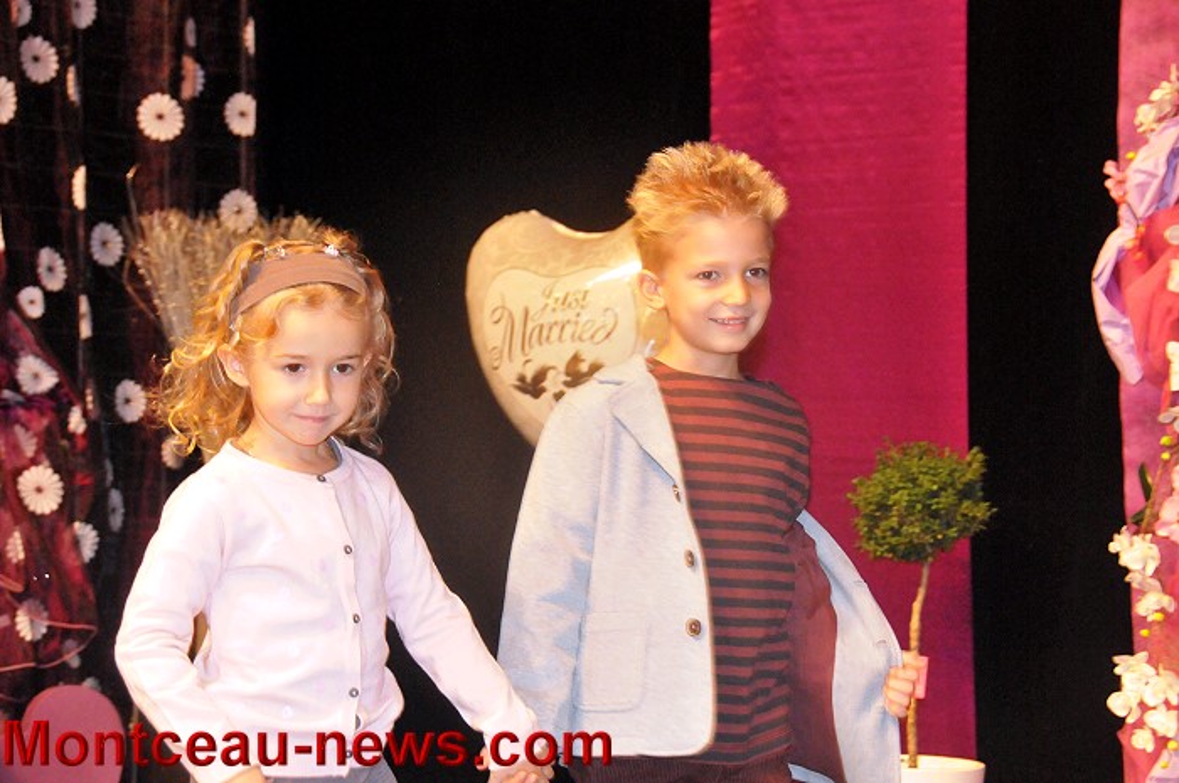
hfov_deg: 26.0
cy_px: 392
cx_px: 590
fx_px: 2551
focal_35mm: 78
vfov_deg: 17.5
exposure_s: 1/60
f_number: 7.1
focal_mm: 52
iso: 3200
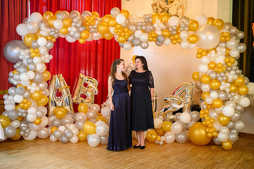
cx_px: 127
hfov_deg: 54.5
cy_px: 84
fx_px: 247
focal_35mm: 35
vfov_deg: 37.8
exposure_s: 1/100
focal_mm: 35
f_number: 3.5
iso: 1250
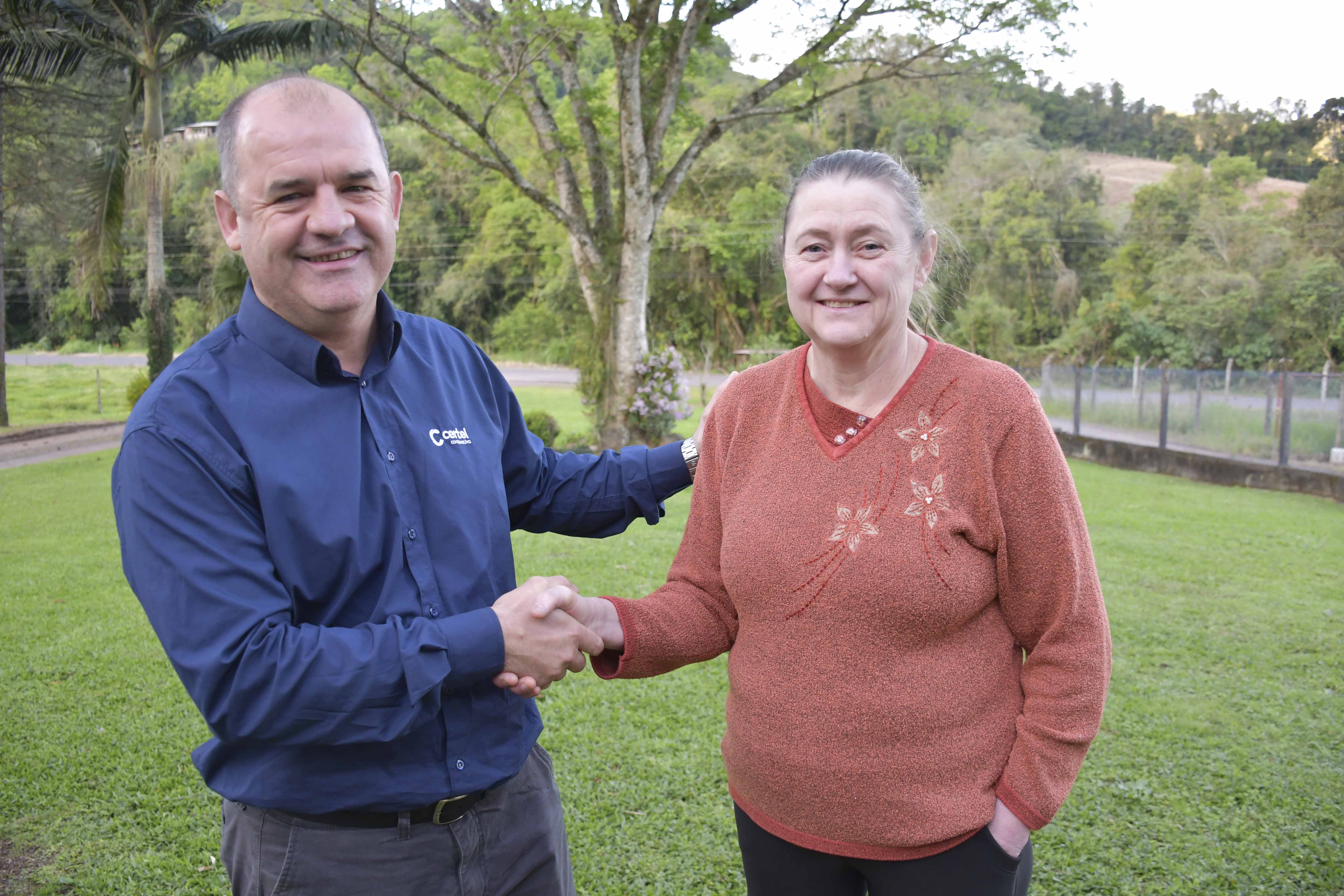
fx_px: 1008
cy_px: 448
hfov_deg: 67.4
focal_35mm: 27
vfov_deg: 47.9
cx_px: 672
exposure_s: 1/250
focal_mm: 18
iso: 800
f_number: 3.5
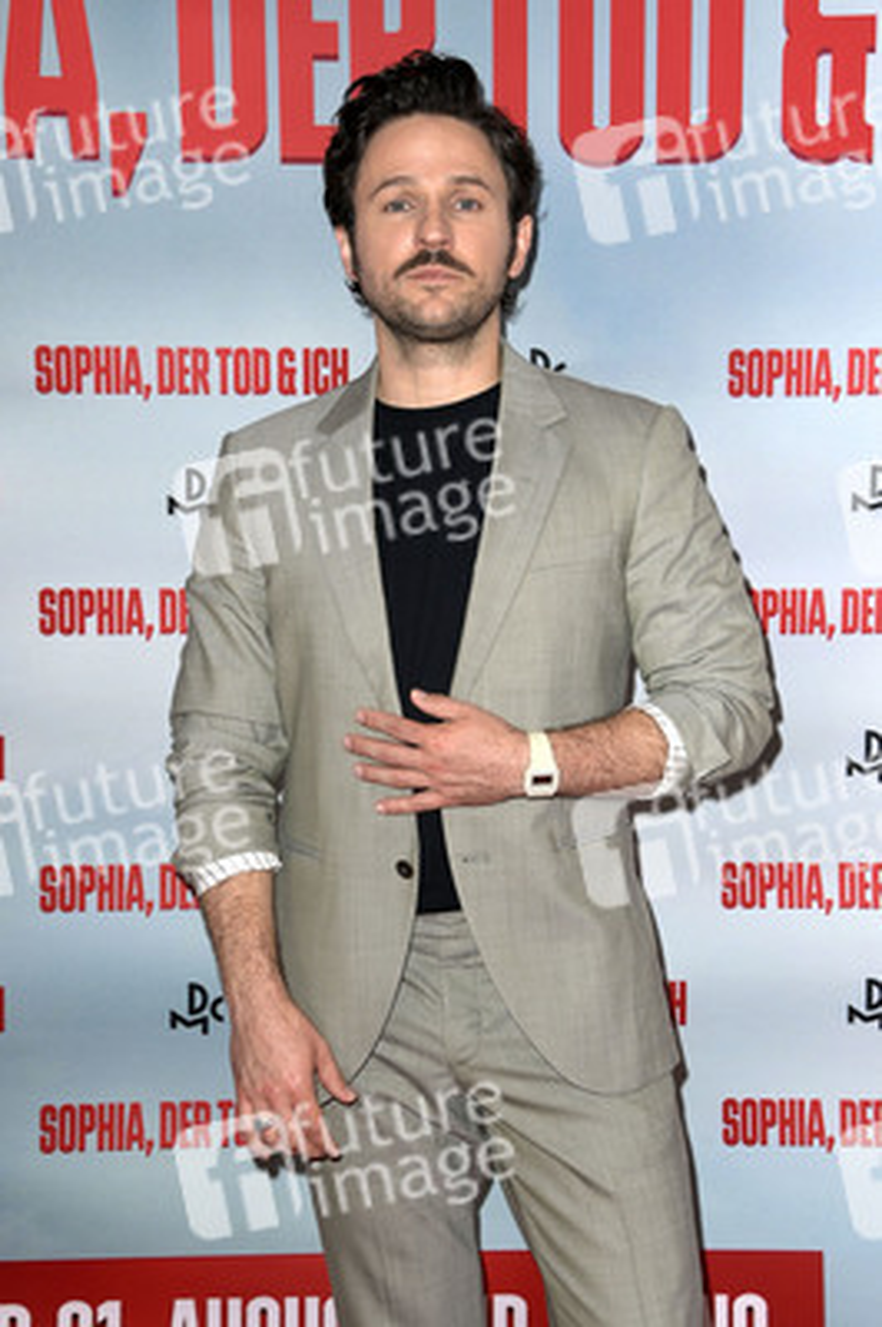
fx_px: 2650
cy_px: 664
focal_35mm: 72
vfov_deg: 28.1
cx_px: 441
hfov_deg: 18.9
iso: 800
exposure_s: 1/250
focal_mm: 72
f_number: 6.3
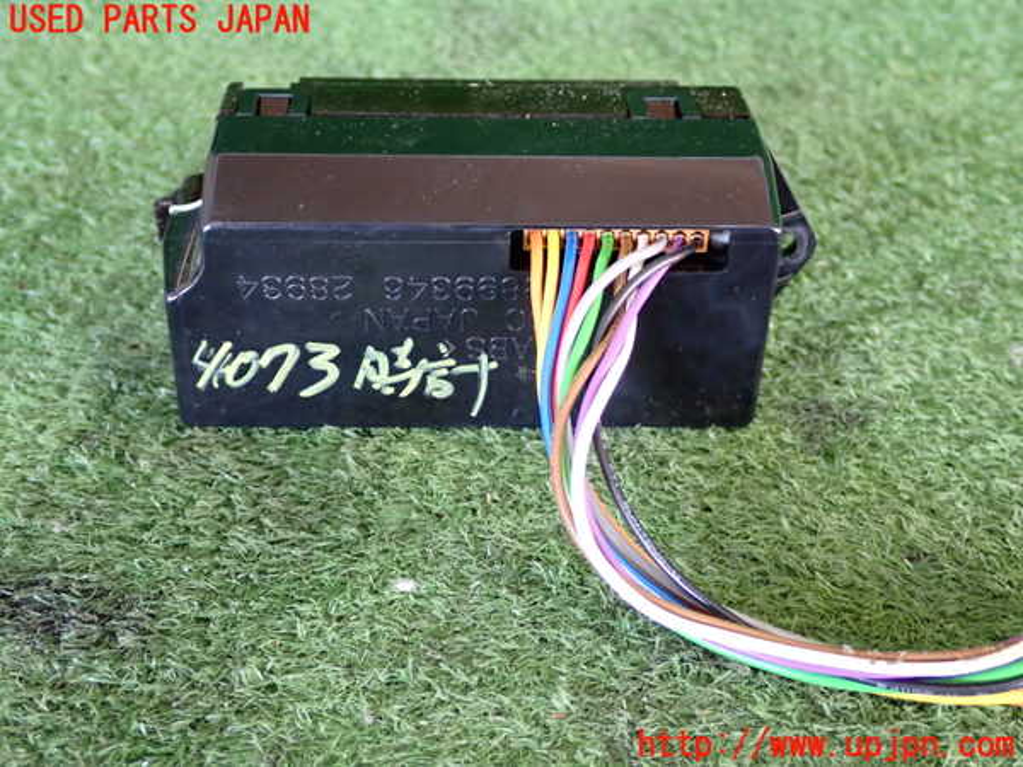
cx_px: 512
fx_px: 1389
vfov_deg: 30.9
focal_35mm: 47
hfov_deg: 40.4
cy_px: 384
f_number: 3.1
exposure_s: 1/50
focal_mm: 8.4
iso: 640
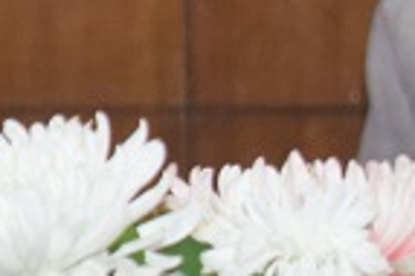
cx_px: -743
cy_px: -3
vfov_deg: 2.8
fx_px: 5584
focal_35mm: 485
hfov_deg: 4.1
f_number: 5.6
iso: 2000
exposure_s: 1/60
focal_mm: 55
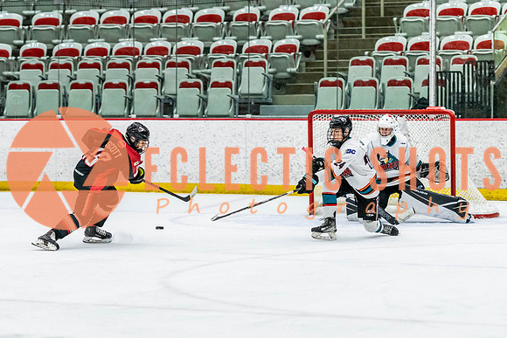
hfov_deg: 11.2
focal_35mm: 184
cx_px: 152
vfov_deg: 7.5
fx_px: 2589
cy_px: 173
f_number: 2.8
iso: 2800
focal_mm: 120
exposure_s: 1/640
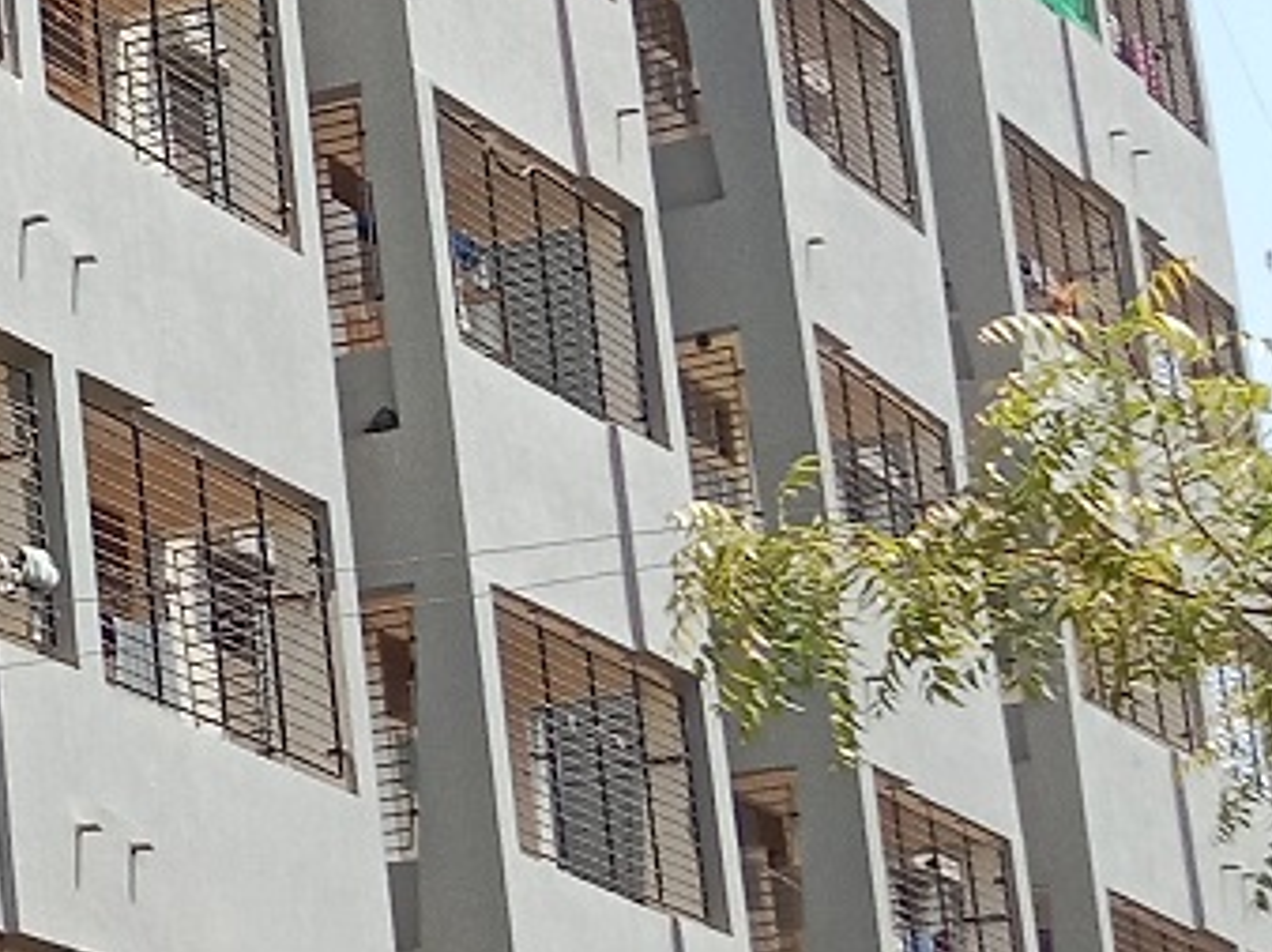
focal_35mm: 133
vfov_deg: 11.1
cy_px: 184
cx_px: -1355
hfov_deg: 12.8
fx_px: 4884
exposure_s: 1/668
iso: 107
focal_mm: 3.65
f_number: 2.2
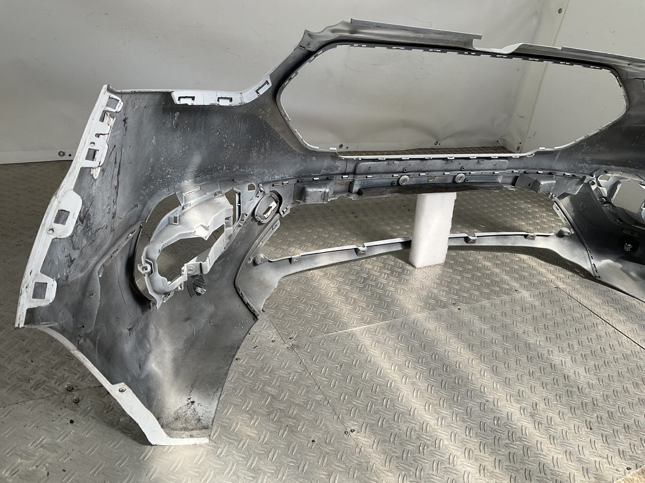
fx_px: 540
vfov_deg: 48.2
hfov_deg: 61.7
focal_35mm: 29
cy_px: 242
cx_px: 322
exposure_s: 1/568
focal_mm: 3
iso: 16
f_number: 1.8
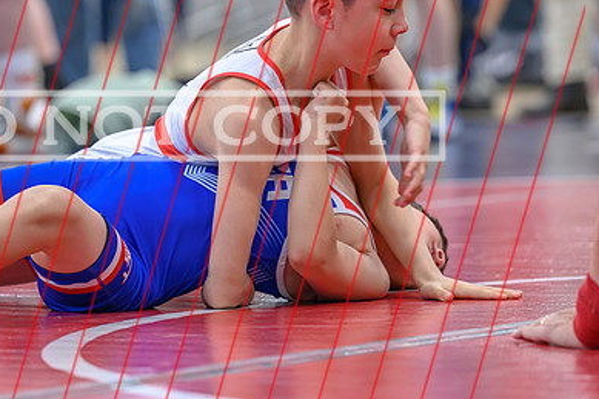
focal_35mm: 297
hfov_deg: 6.9
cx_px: 290
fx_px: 4939
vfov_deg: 4.6
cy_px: 208
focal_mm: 150
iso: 2000
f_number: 2.8
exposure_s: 1/640
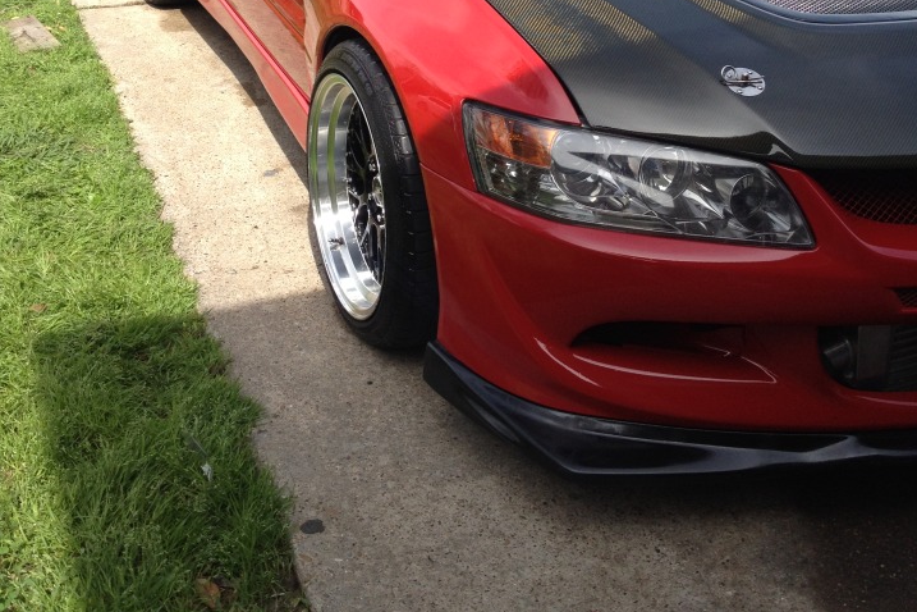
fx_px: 1324
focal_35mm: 52
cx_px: 428
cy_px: 46
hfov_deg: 38.2
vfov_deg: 25.1
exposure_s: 1/935
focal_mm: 4.3
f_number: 2.4
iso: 80
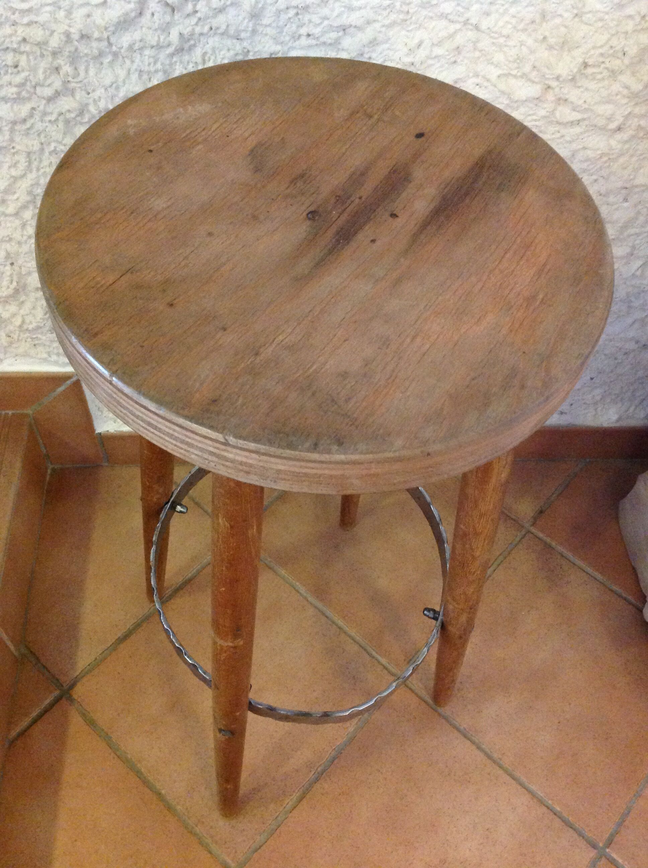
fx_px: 876
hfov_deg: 40.6
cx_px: 324
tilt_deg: -55.4
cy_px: 434
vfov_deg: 52.7
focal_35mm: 35
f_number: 2.4
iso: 500
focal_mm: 4.28
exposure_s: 1/15
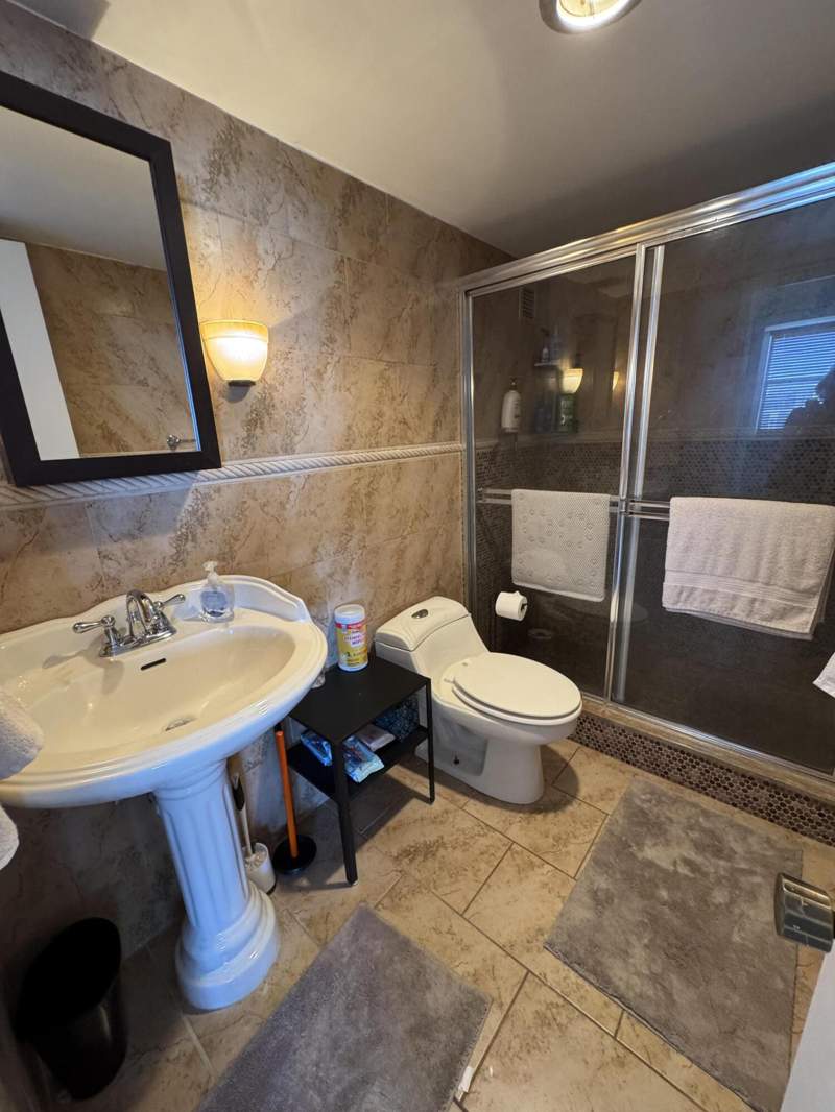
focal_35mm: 14
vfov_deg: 102.1
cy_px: 556
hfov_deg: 85.7
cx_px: 418
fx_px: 450
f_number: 2.2
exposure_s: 1/60
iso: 320
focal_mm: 2.22
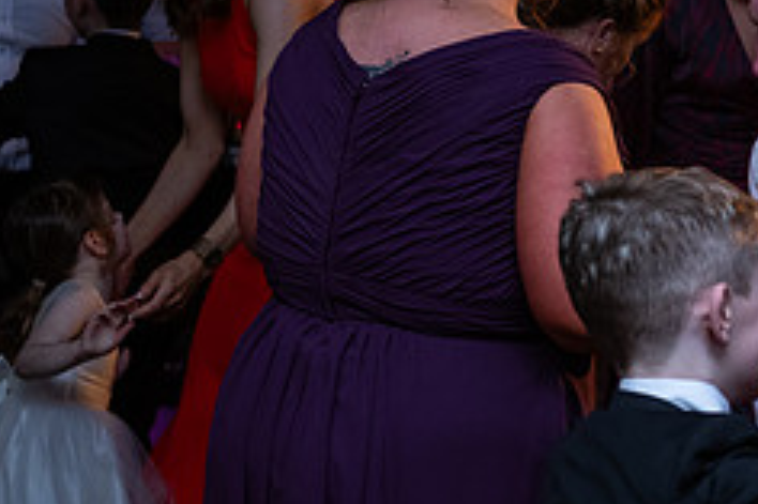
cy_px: 262
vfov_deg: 11.6
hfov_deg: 16.9
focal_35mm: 118
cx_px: 803
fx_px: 2483
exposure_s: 1/160
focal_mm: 48
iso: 1000
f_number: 3.5
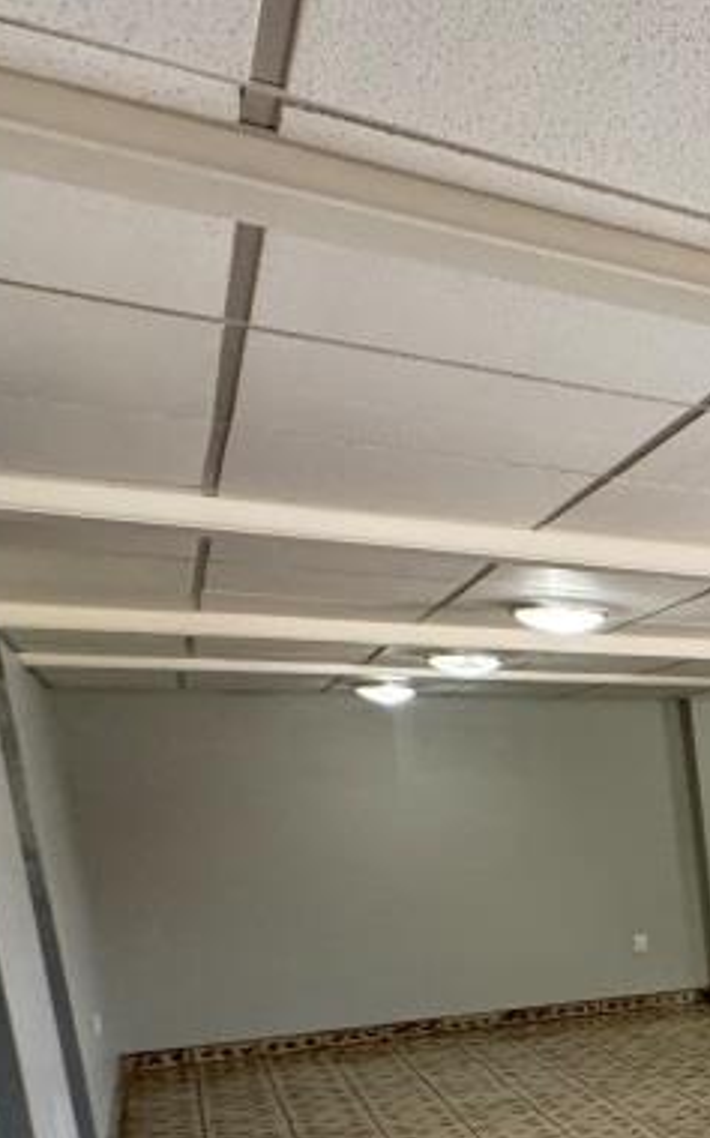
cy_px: 1000
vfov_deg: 45.2
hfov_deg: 20.9
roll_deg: +1.7
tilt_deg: -9.9
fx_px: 1240
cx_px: 1303
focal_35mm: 40
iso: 320
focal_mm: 2.22
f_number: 2.2
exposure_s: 1/74
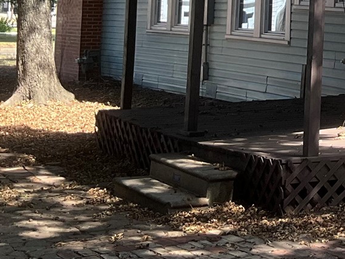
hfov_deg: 17.0
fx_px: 1036
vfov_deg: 13.7
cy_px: -72
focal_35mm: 104
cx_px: 528
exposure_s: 1/509
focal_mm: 3
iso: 25
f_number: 1.8
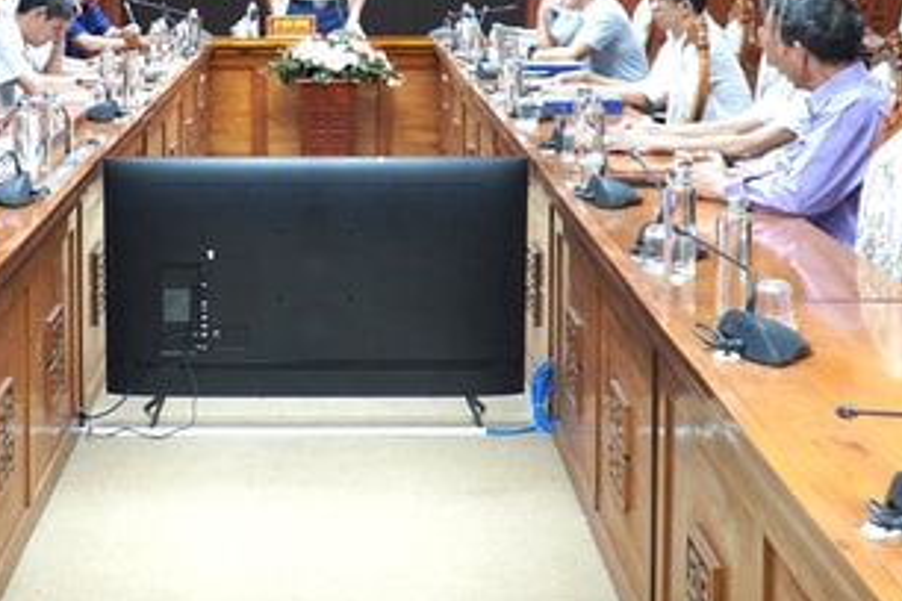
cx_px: 239
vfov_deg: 22.2
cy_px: 200
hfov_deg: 32.4
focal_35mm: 61
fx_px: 1525
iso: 1250
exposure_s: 1/160
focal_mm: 23
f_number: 4
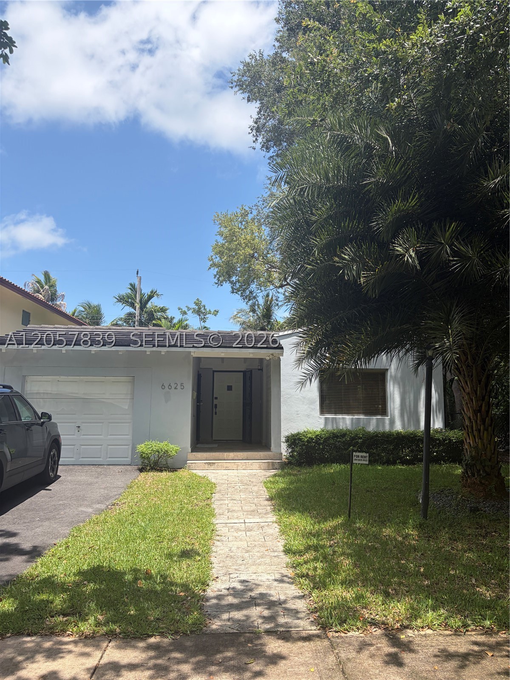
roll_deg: -0.5
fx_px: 511
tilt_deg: +8.6
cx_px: 255
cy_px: 340
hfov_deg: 53.1
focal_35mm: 26
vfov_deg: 67.3
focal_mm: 5.96
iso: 50
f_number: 1.6
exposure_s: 1/2639
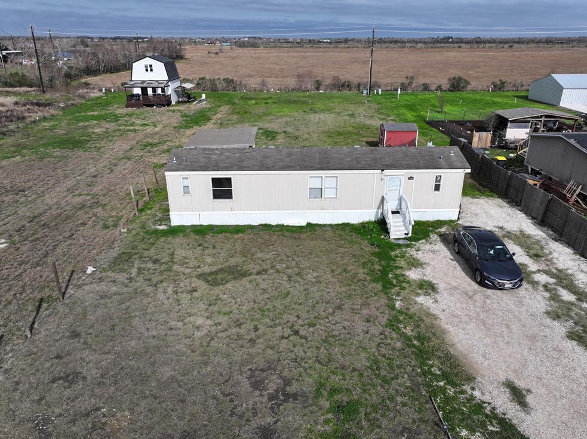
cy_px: 217
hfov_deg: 69.4
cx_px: 296
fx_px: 424
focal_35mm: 25
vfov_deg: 54.8
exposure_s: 1/3200
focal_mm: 12.29
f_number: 2.8
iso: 120
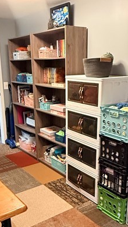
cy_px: 137
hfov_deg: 29.8
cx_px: 63
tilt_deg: -15.8
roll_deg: +0.0
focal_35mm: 40
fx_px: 241
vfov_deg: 50.1
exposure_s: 1/60
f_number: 2.2
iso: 640
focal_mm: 2.22
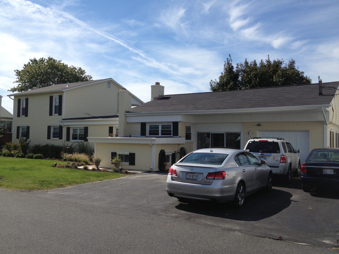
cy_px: 127
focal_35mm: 35
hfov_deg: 52.6
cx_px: 170
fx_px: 343
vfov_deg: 40.7
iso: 50
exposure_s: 1/2404
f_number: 2.4
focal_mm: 4.28
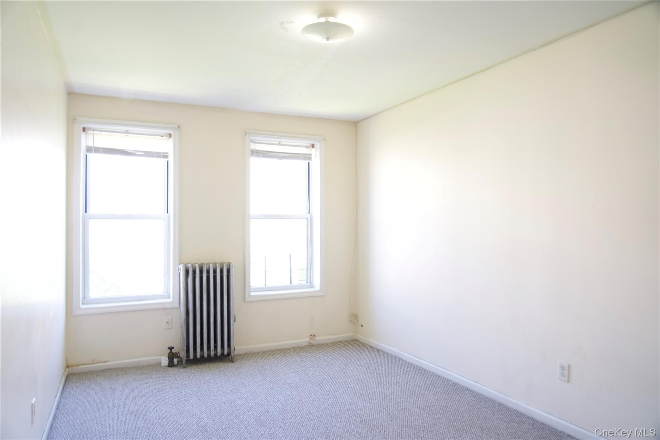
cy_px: 220
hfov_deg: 73.7
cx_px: 330
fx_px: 440
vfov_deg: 53.1
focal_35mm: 24
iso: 100
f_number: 4
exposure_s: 1/8
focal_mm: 24
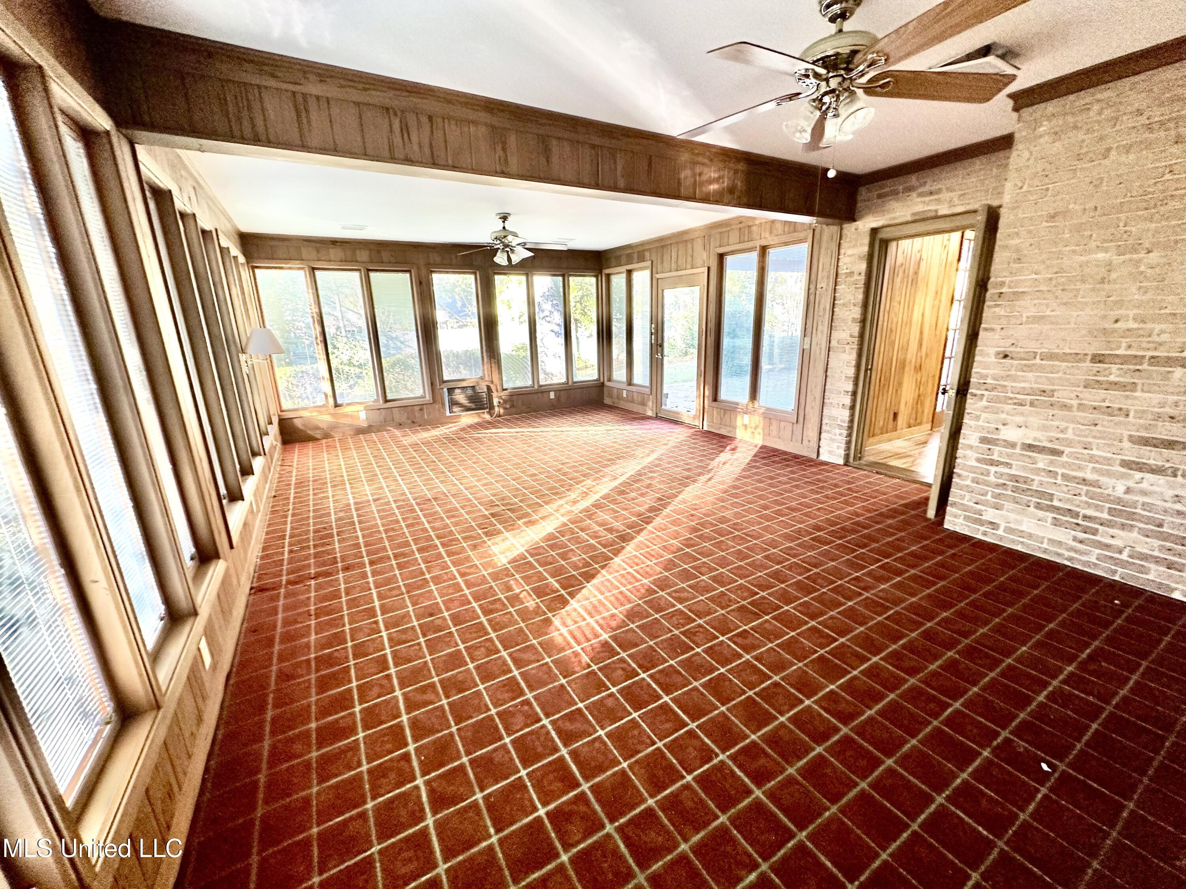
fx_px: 480
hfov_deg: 102.1
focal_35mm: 14
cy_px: 444
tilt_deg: -15.8
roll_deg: +1.5
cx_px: 593
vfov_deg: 85.7
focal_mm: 2.22
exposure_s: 1/60
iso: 200
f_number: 2.2
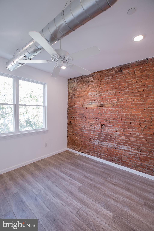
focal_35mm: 16
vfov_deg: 96.7
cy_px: 116
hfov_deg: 73.8
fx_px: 103
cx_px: 77
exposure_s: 1/50
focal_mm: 16
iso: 400
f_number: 6.3
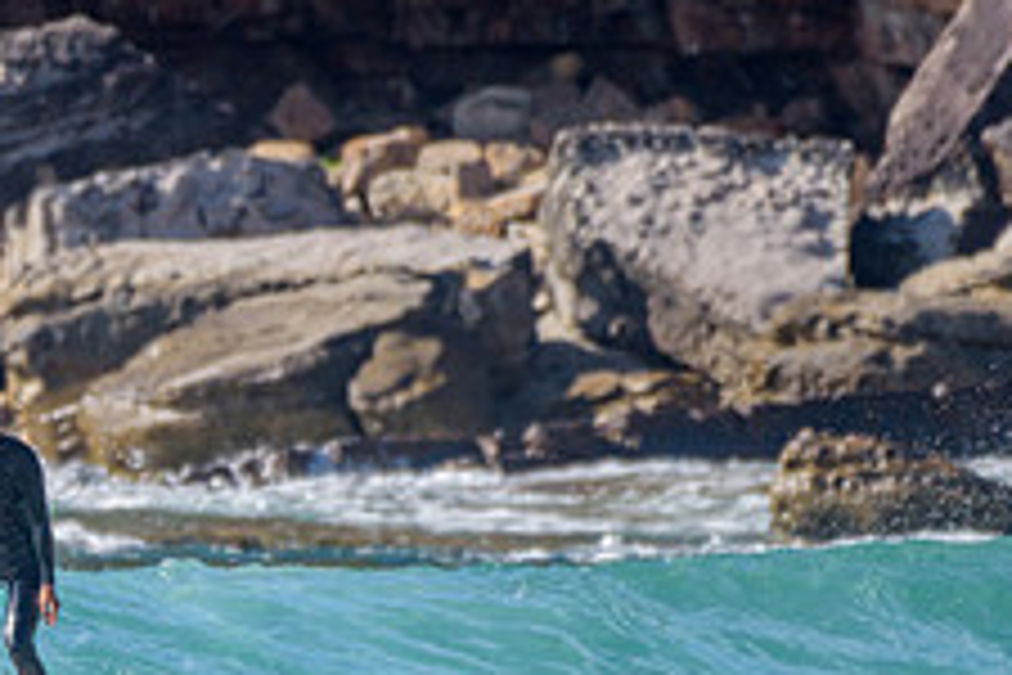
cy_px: 664
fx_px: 44412
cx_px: 43
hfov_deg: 1.3
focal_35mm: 1580
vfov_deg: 0.9
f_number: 5.6
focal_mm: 500
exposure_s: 1/2000
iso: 320
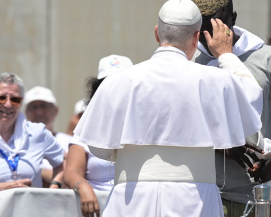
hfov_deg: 3.0
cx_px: 172
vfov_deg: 2.4
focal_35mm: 636
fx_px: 5097
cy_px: 107
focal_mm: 360
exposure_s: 1/1250
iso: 250
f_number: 6
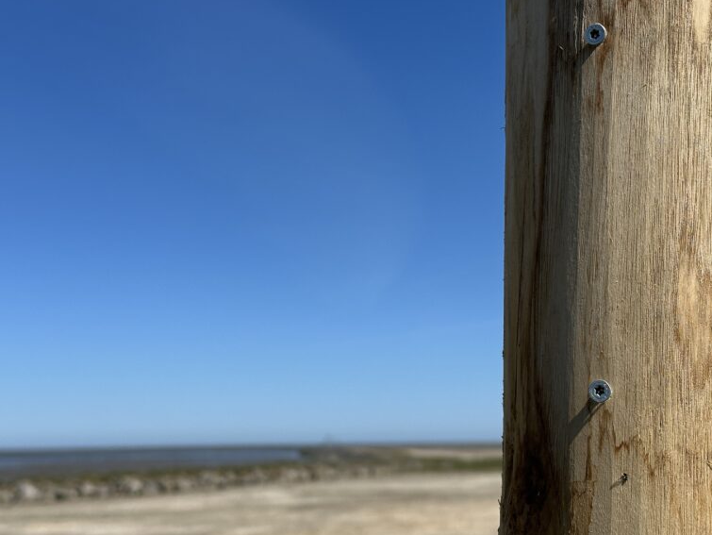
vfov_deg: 24.0
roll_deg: +0.8
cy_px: 261
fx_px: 1255
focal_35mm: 61
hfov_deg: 31.5
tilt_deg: +8.6
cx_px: 438
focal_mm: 6.86
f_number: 1.78
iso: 64
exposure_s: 1/6623
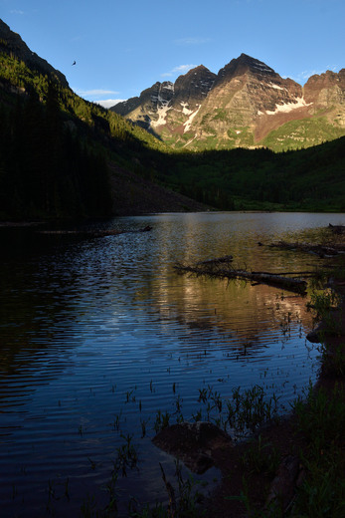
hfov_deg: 38.4
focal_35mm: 34
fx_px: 496
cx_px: 172
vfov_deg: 55.1
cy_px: 259
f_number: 11
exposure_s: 1/320
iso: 400
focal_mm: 23
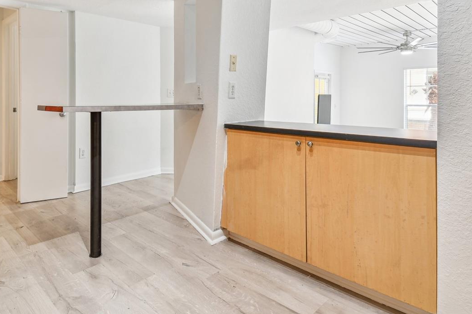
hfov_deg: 74.7
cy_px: 95
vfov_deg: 53.6
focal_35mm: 23
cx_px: 176
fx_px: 301
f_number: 7.1
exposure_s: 1/1.67
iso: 100
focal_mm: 10
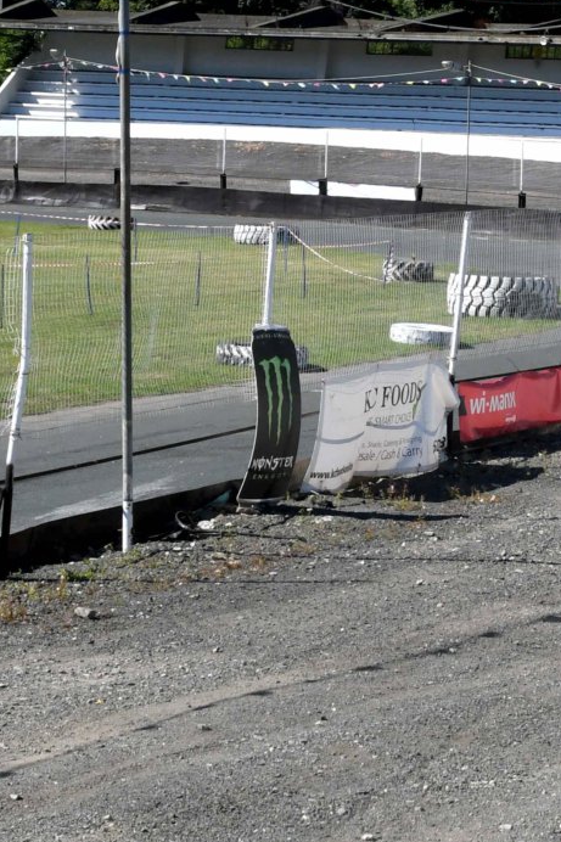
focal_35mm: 142
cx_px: 492
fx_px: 3321
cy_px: 529
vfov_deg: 14.4
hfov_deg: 9.6
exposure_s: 1/500
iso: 500
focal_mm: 32
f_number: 11
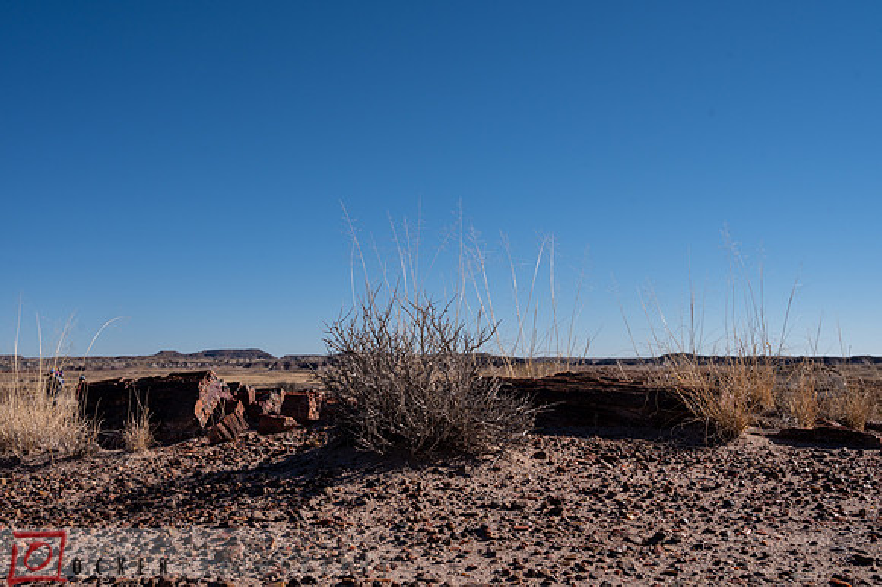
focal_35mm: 36
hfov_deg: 53.6
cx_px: 426
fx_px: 873
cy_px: 327
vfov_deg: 37.1
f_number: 9
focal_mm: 32
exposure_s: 1/640
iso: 200
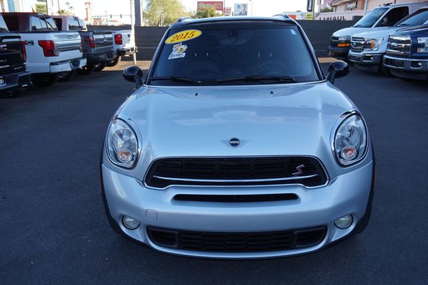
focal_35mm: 30
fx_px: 356
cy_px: 142
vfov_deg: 43.6
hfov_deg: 62.0
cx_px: 214
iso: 100
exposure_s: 1/80
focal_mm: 20
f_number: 5.6
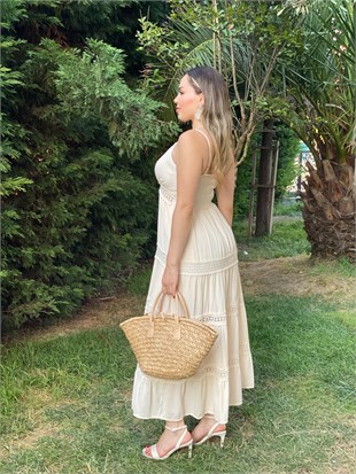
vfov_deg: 36.8
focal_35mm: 52
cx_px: 178
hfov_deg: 28.0
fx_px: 713
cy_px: 237
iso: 125
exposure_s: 1/122
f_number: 2
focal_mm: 6
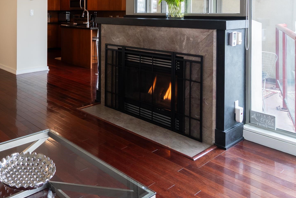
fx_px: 263
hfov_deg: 54.2
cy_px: 14
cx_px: 54
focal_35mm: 32
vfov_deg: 37.9
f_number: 8
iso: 200
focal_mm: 10
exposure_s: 1/5
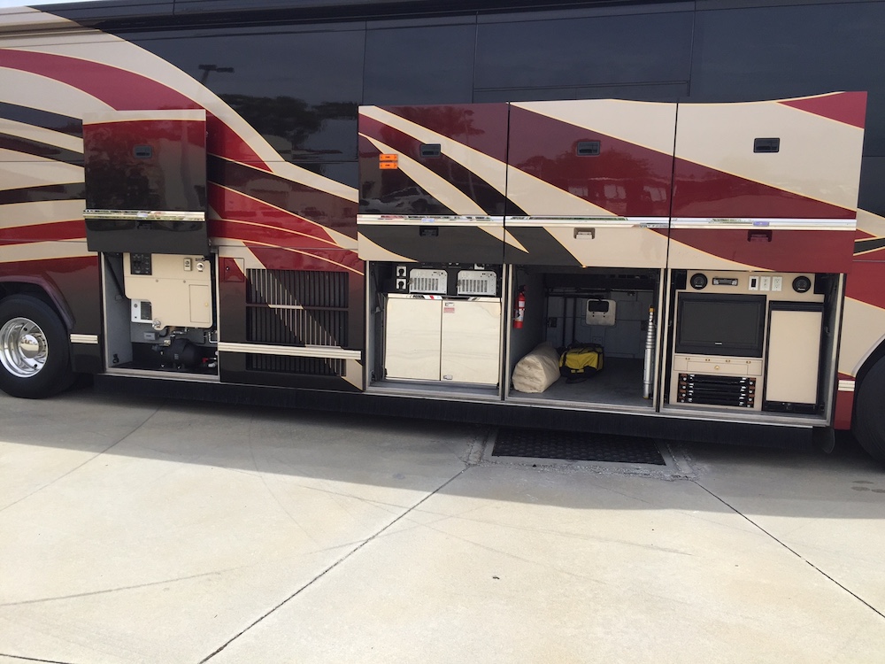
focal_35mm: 29
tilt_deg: -4.7
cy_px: 332
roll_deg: -2.2
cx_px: 442
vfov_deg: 48.2
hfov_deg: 61.7
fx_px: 741
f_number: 2.2
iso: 32
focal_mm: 4.15
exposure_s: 1/1464
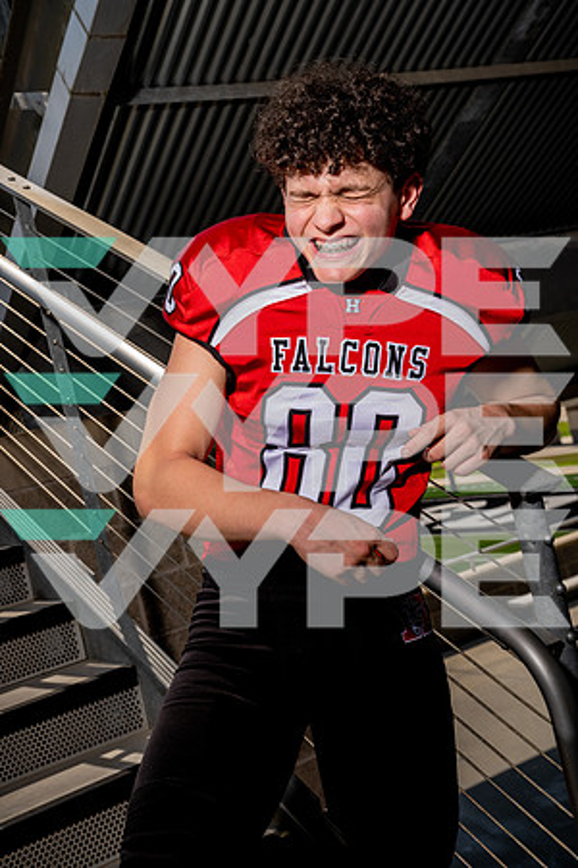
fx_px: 1204
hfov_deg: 27.0
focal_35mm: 50
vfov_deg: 39.6
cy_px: 434
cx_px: 289
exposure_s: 1/250
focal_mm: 50
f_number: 8
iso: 100
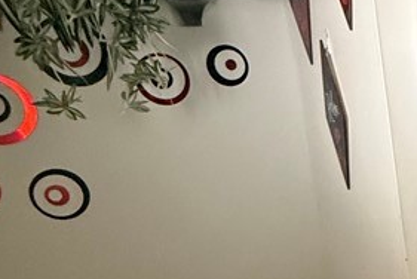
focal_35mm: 53
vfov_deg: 24.0
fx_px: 615
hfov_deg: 31.9
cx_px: 488
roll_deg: +3.9
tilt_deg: -18.9
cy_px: 301
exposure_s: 1/60
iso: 640
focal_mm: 2.22
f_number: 2.2
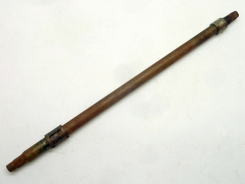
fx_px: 262
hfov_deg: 50.1
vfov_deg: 38.7
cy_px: 92
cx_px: 122
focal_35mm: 37
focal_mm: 6.1
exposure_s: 1/30
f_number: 3.6
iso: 250
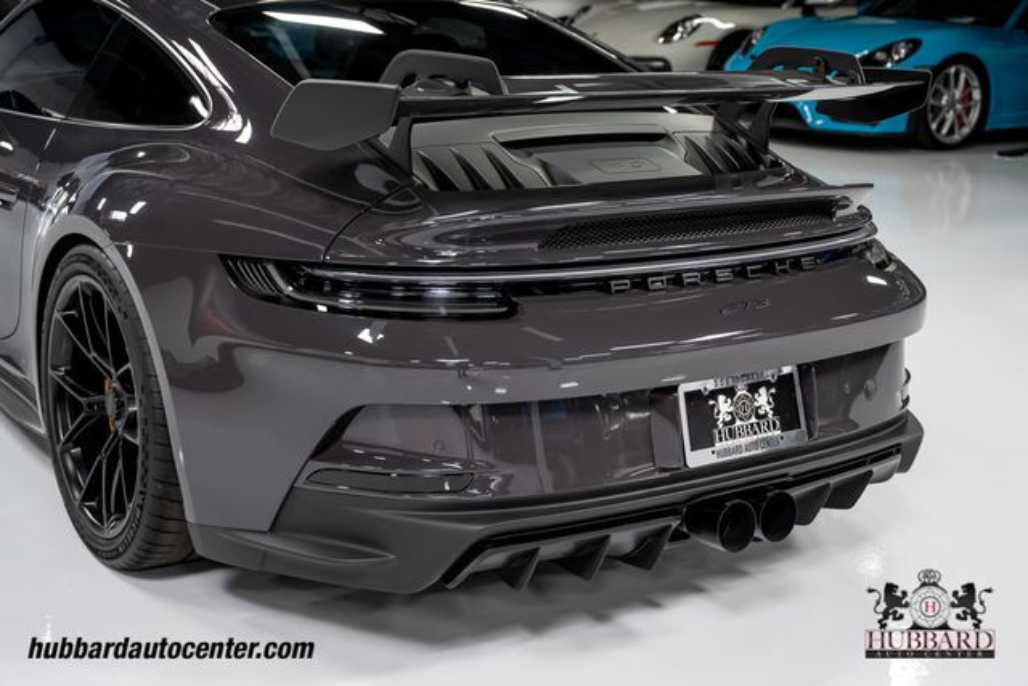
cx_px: 514
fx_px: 1428
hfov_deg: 39.6
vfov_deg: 27.0
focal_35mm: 50
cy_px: 343
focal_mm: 50
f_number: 4
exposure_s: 1/60
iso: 800
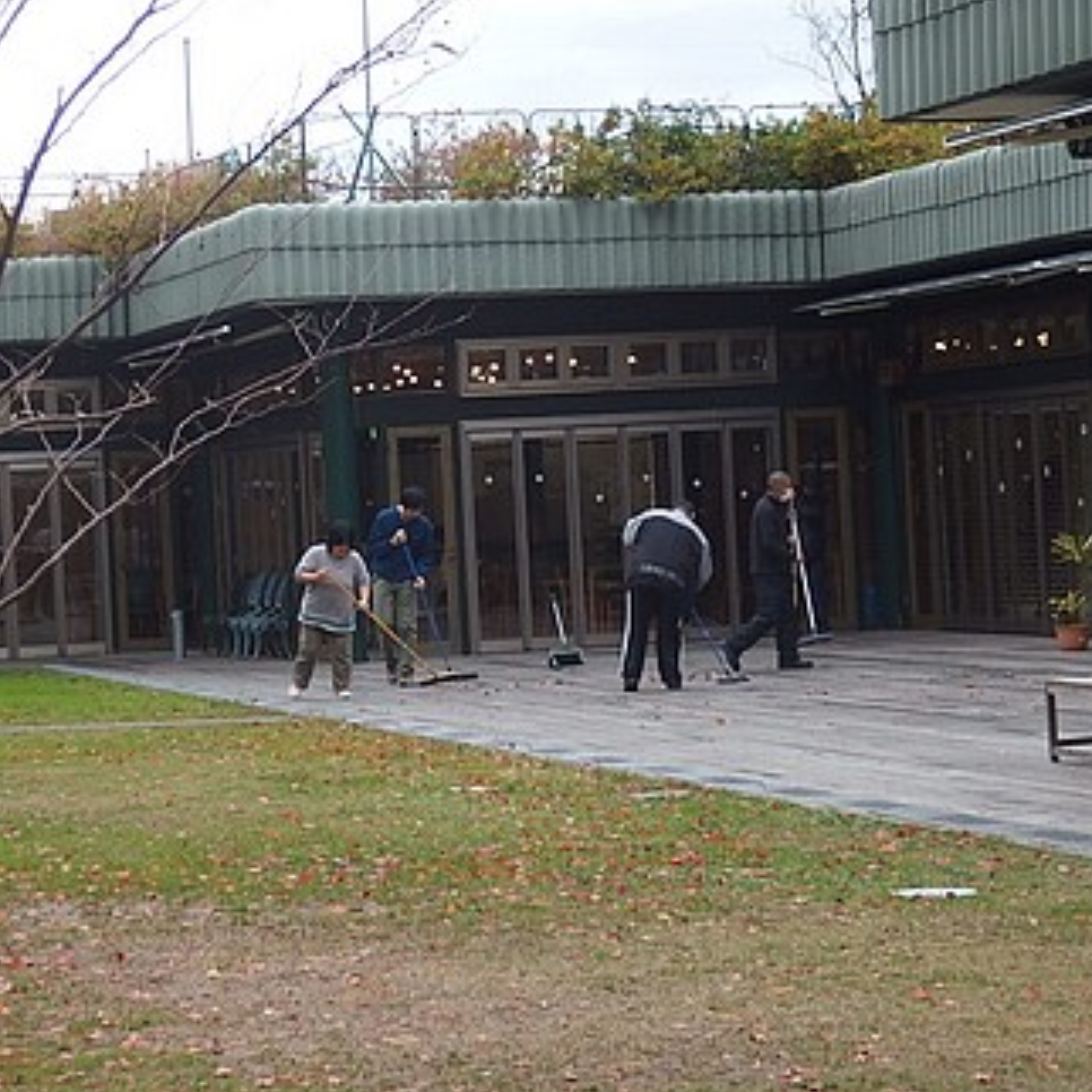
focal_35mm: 108
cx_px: 463
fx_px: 3855
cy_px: 499
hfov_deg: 16.1
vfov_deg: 16.1
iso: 100
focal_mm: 14.4
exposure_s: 1/200
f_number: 2.5
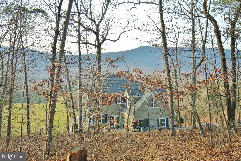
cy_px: 80
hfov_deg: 38.9
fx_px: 341
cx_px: 120
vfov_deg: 26.5
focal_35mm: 51
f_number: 5.6
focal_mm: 19
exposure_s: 1/125
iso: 160
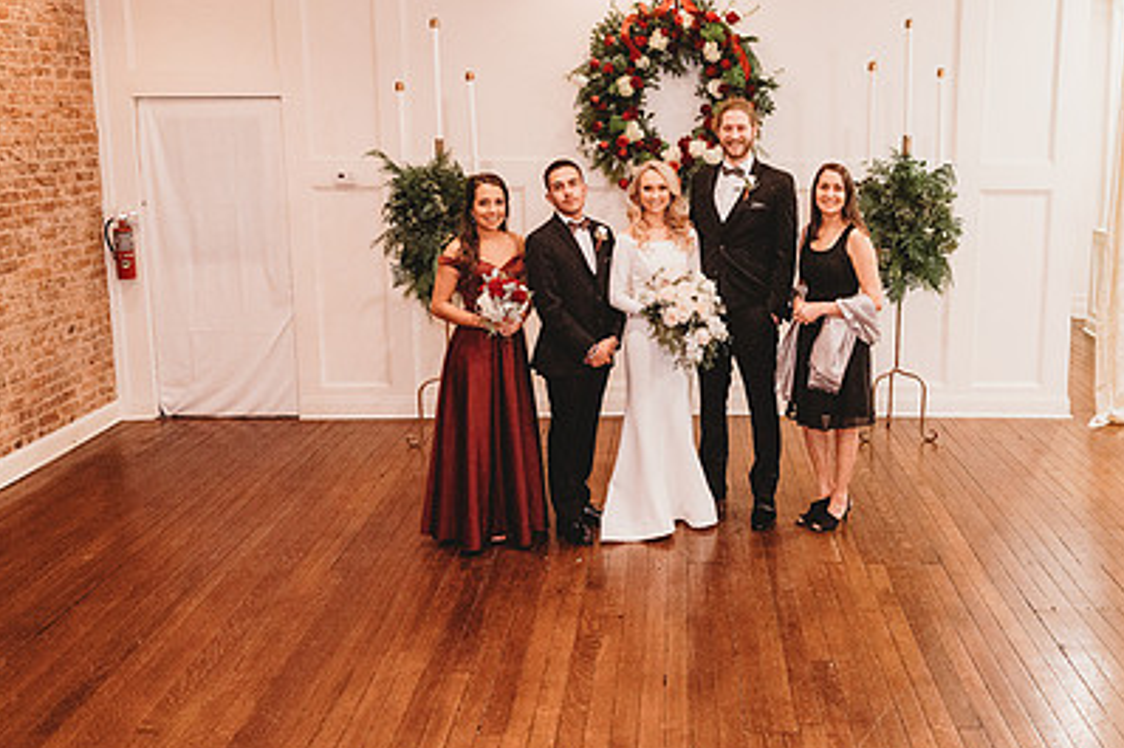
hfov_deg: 54.1
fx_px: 1092
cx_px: 669
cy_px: 295
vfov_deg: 37.7
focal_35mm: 35
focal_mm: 24
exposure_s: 1/160
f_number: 2.8
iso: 5000
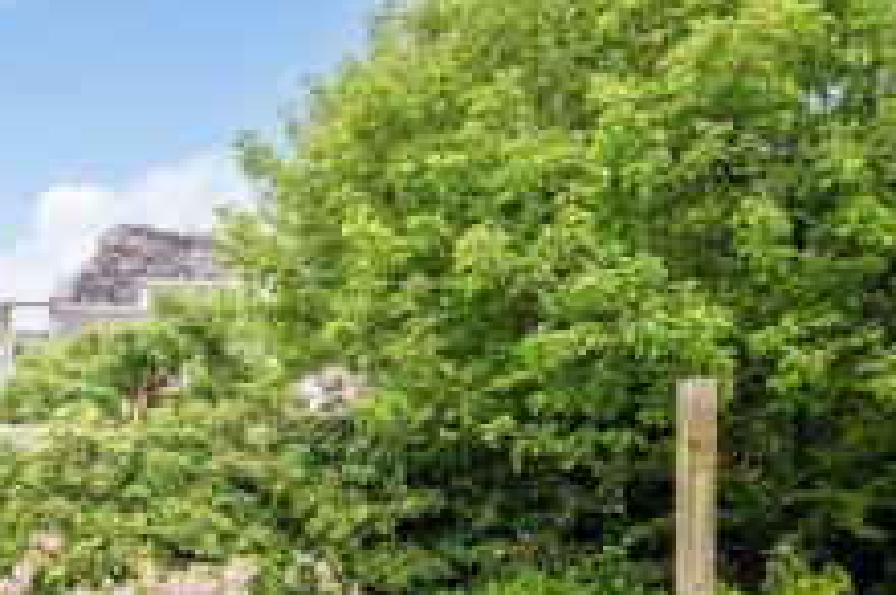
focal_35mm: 65
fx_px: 1615
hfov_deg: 29.1
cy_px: 642
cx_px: 8
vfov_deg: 20.0
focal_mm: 30
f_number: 8
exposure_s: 1/125
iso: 160
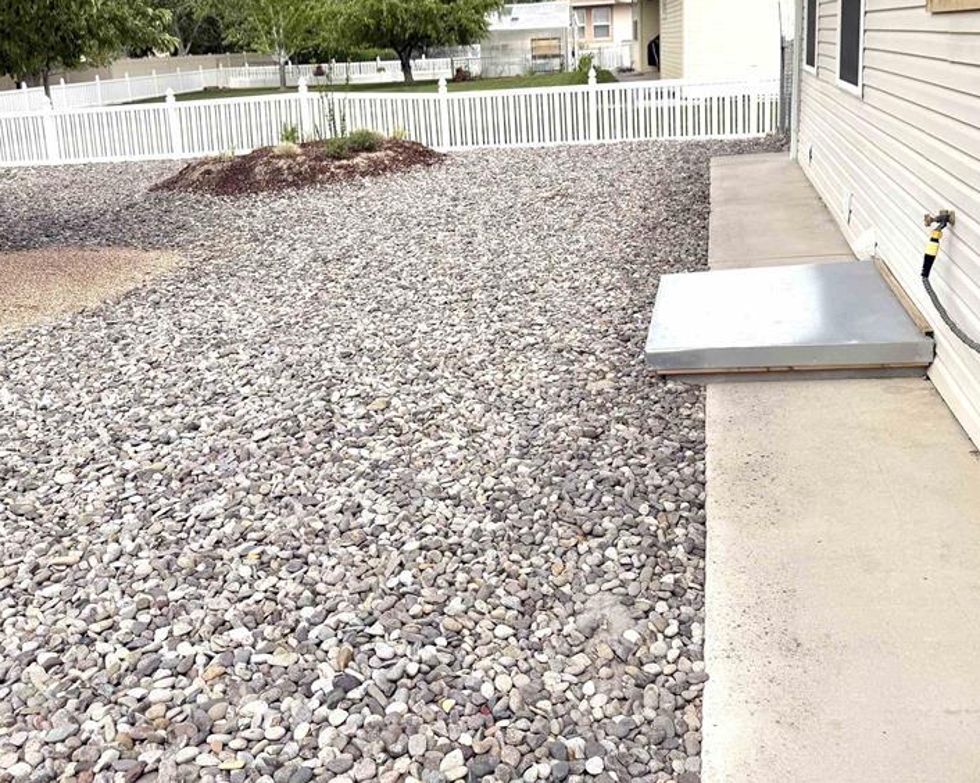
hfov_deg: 52.9
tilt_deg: -11.9
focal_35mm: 34
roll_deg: +2.7
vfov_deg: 42.7
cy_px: 253
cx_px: 502
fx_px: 986
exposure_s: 1/4405
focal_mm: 6.76
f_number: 1.78
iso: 80
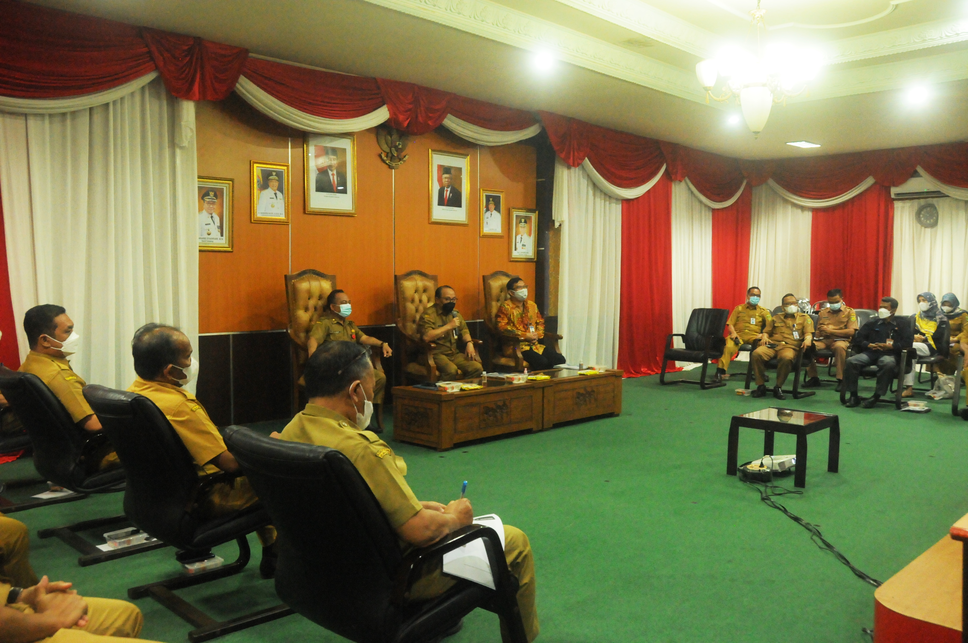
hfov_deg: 62.0
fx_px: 806
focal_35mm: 30
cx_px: 484
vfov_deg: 43.5
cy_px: 322
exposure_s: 1/25
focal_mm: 20
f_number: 6.3
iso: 3200
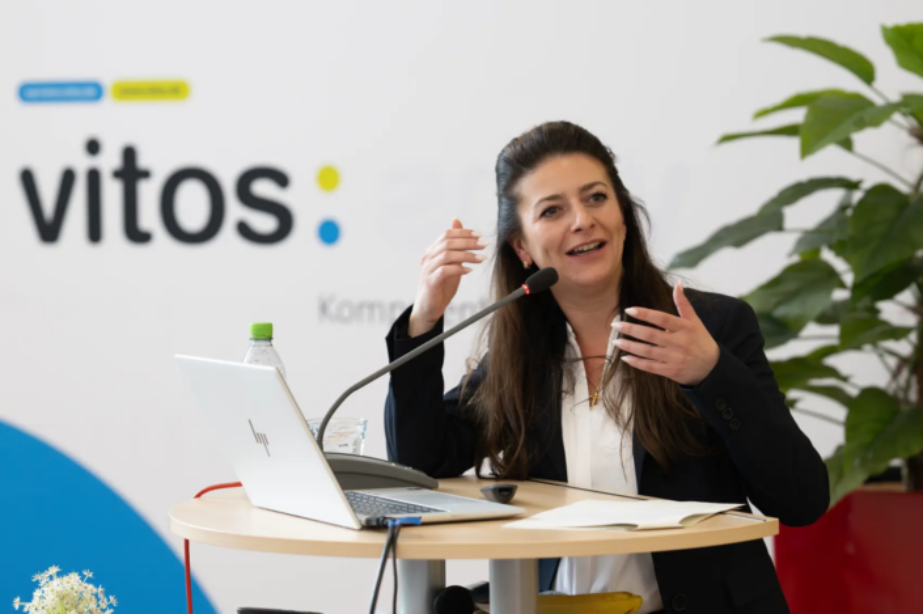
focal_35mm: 127
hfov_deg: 16.1
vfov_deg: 10.8
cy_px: 307
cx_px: 462
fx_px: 3254
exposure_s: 1/250
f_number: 2.8
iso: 1600
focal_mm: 85
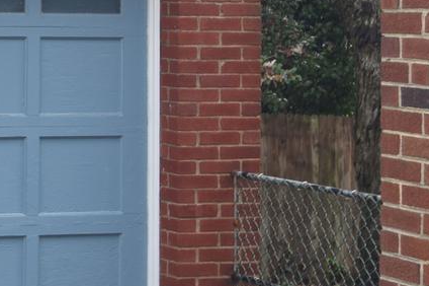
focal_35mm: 145
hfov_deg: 13.4
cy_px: -78
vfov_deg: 9.3
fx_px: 1727
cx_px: -198
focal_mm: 20
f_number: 5.6
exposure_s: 1/125
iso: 140
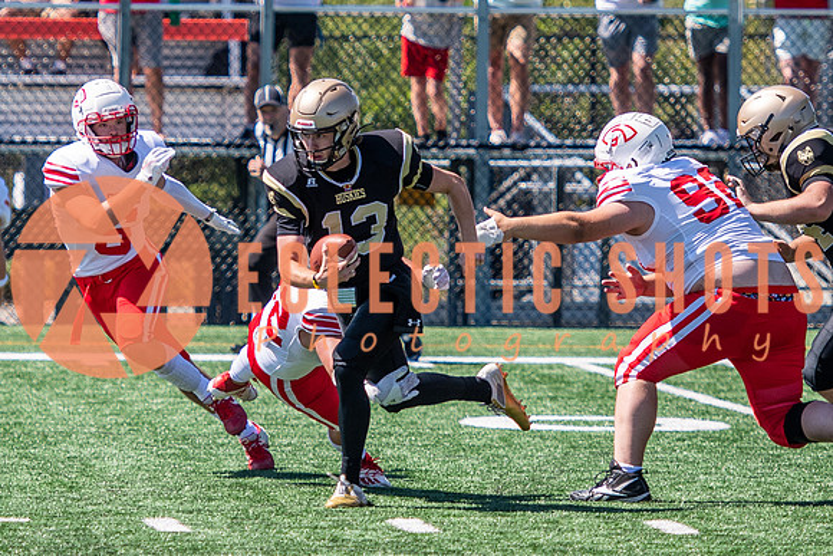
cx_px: 312
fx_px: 10580
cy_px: 187
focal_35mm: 457
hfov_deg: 4.5
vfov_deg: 3.0
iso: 160
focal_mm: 145
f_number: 2.8
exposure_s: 1/2500
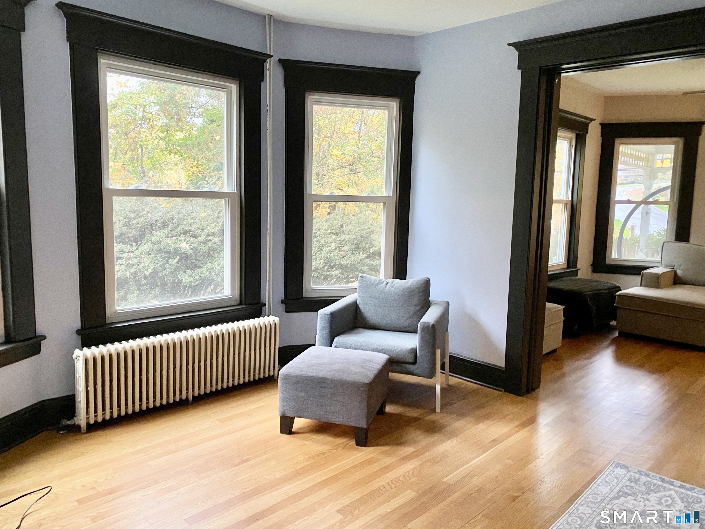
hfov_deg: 67.3
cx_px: 352
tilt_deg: -7.5
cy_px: 264
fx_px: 530
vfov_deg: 53.1
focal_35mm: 26
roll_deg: -0.8
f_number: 1.8
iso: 640
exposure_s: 1/30
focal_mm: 4.25
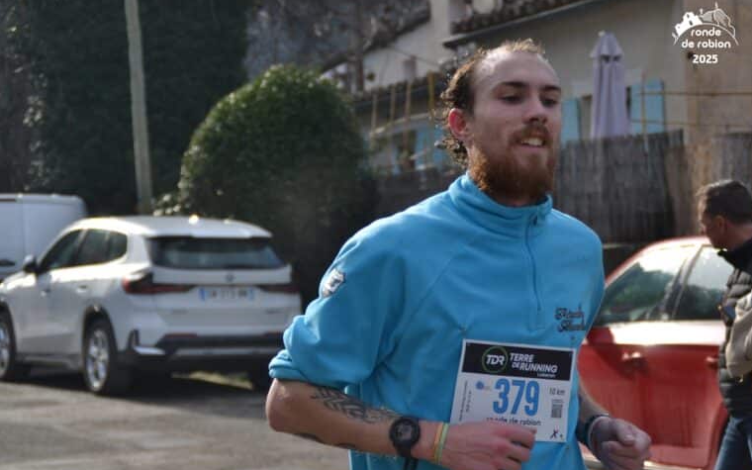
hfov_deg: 19.8
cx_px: 379
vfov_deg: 12.5
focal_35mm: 105
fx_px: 2152
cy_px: 228
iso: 400
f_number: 5.3
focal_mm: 68
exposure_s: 1/1250
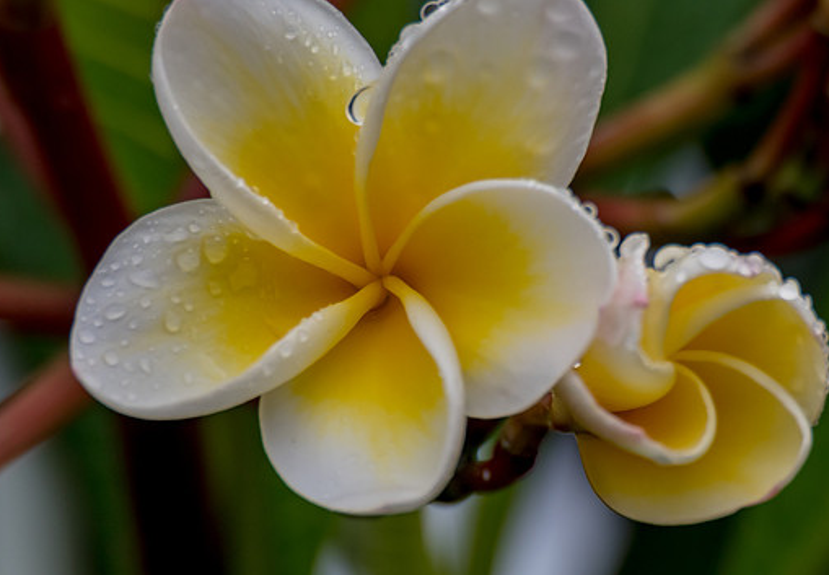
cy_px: 299
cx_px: 491
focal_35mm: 1267
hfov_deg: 1.6
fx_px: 29540
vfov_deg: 1.1
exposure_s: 1/500
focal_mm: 600
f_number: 6.3
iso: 800
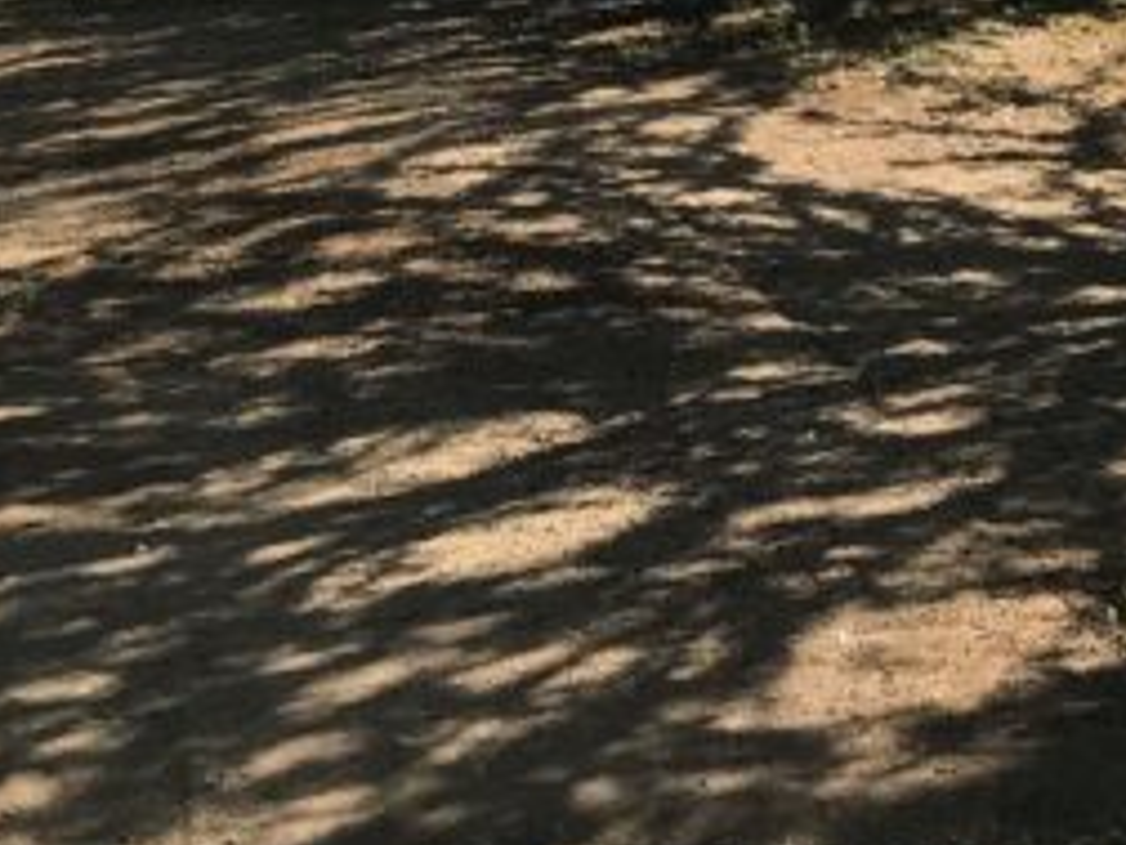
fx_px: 3708
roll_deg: +2.8
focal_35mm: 114
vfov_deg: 12.1
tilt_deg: +2.9
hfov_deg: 17.2
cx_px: 384
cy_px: -595
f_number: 1.8
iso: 20
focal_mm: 3.99
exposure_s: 1/1294
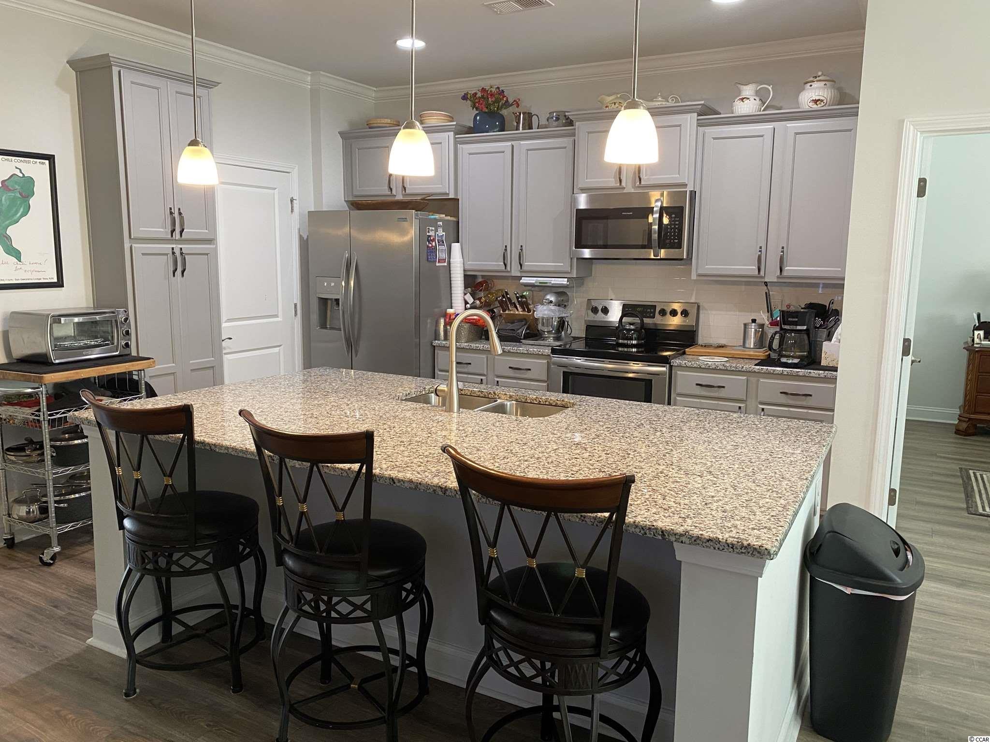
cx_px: 495
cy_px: 371
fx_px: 744
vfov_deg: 53.1
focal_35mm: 26
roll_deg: -0.9
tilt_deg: -8.5
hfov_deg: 67.3
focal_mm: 4.25
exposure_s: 1/60
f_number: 1.8
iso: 200
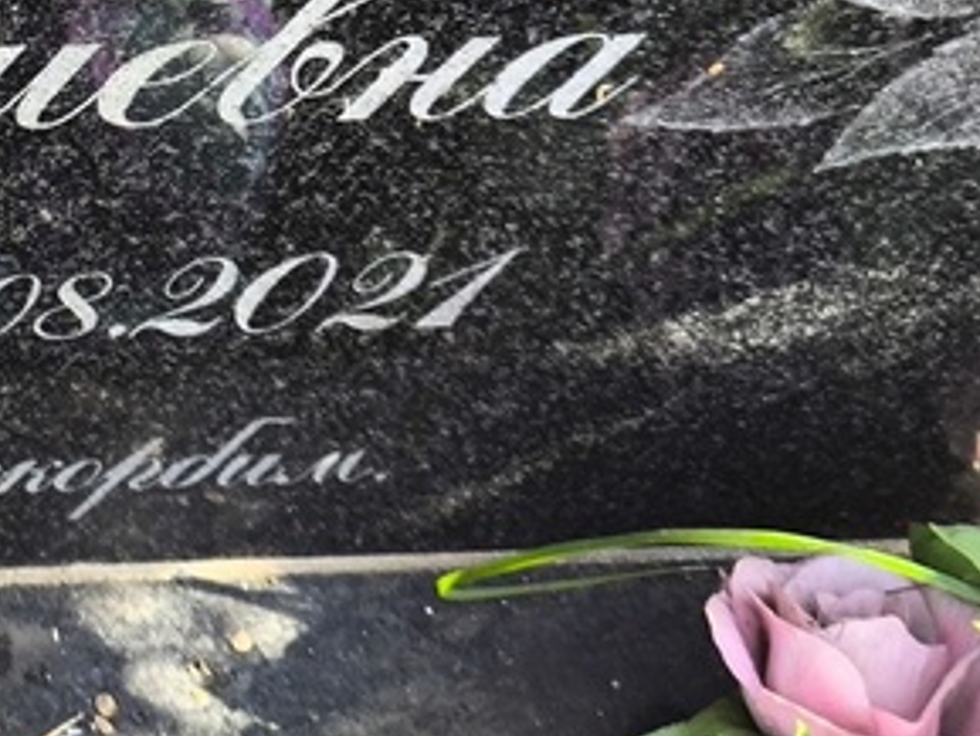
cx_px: -229
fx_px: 3908
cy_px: -210
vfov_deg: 10.5
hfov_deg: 13.8
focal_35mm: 138
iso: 50
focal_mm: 4.71
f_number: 1.7
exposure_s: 1/235
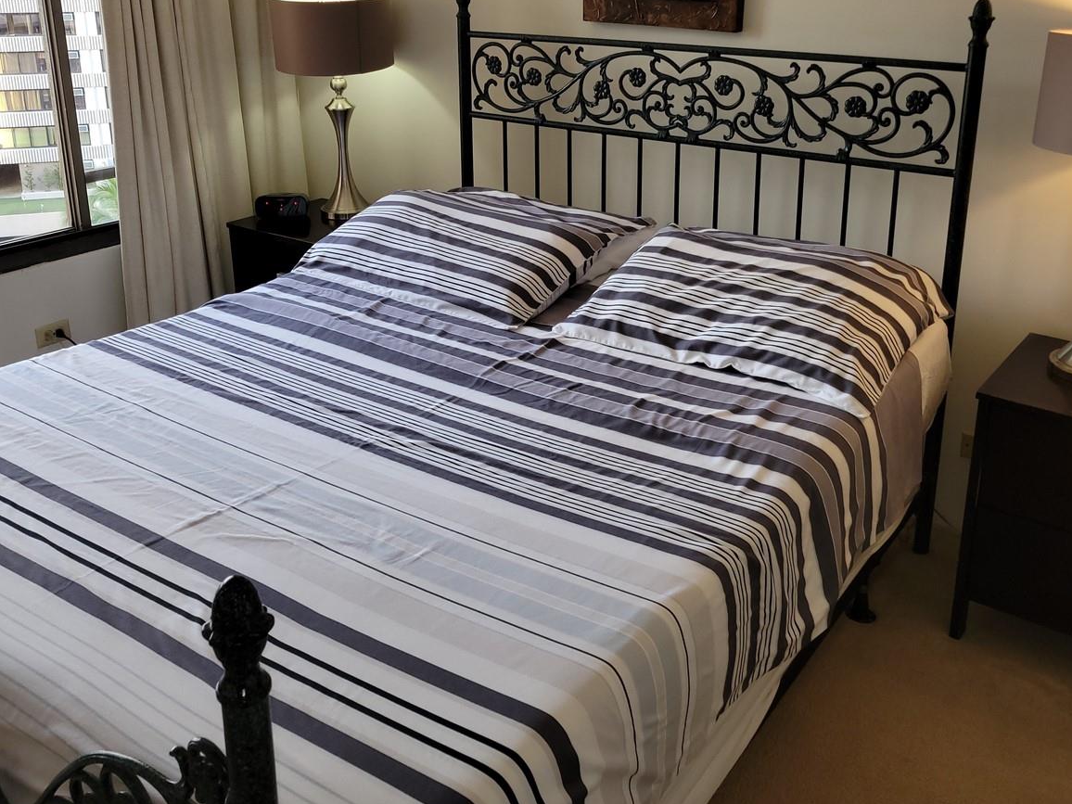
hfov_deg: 51.3
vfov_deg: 39.2
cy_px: 272
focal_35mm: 36
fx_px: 1115
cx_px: 578
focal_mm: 5.4
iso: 50
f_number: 1.8
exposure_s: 1/60
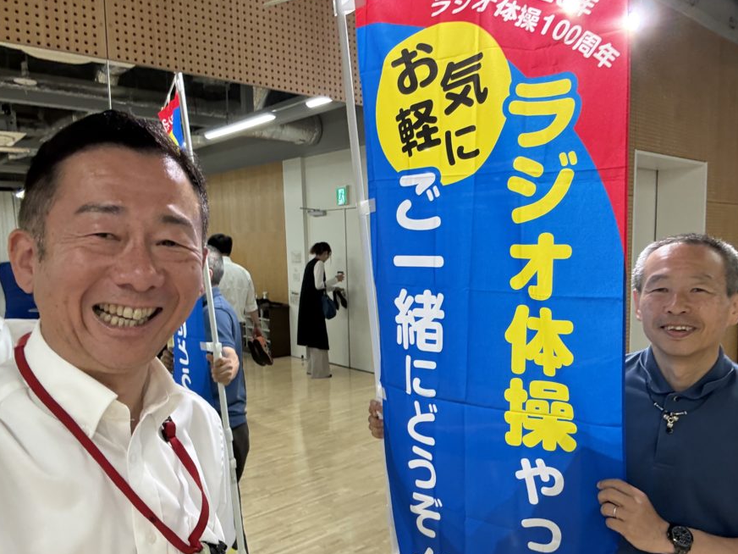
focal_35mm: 27
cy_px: 301
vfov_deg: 51.3
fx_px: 576
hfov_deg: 65.1
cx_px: 410
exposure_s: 1/60
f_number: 1.9
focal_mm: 2.69
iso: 80
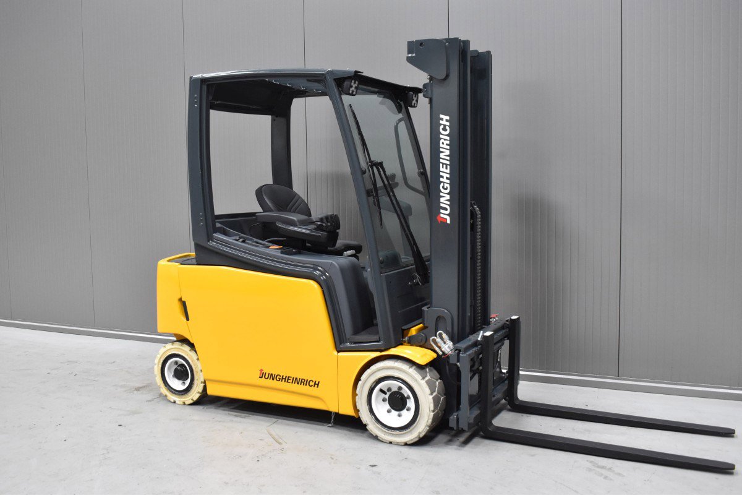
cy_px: 248
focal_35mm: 36
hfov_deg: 53.1
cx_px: 371
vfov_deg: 36.9
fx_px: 742
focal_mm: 24
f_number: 5
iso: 1600
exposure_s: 1/40
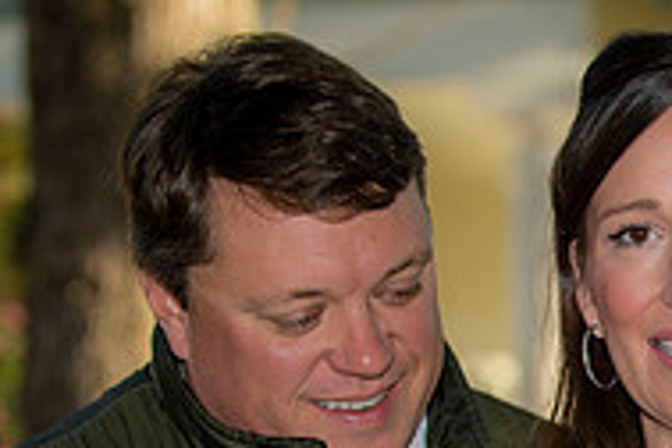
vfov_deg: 6.3
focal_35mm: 215
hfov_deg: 9.4
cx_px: 814
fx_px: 4013
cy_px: 629
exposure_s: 1/250
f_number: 4.5
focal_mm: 70
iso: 100
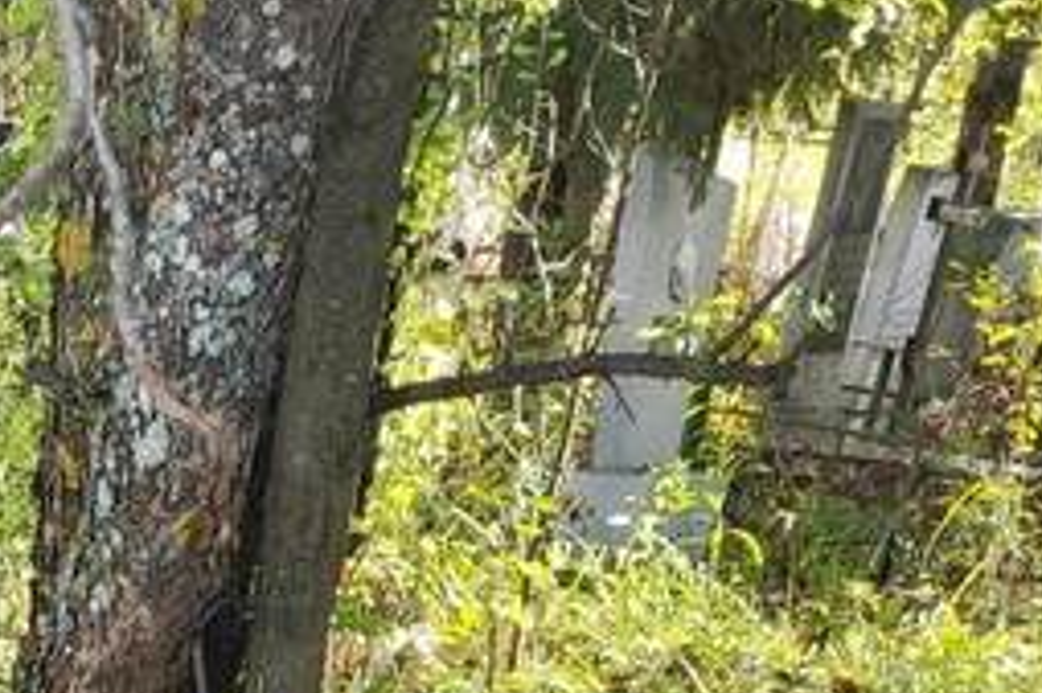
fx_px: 3153
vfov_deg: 11.3
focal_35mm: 109
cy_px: 1415
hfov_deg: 17.0
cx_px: -500
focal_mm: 4.77
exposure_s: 1/120
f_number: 1.75
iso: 121
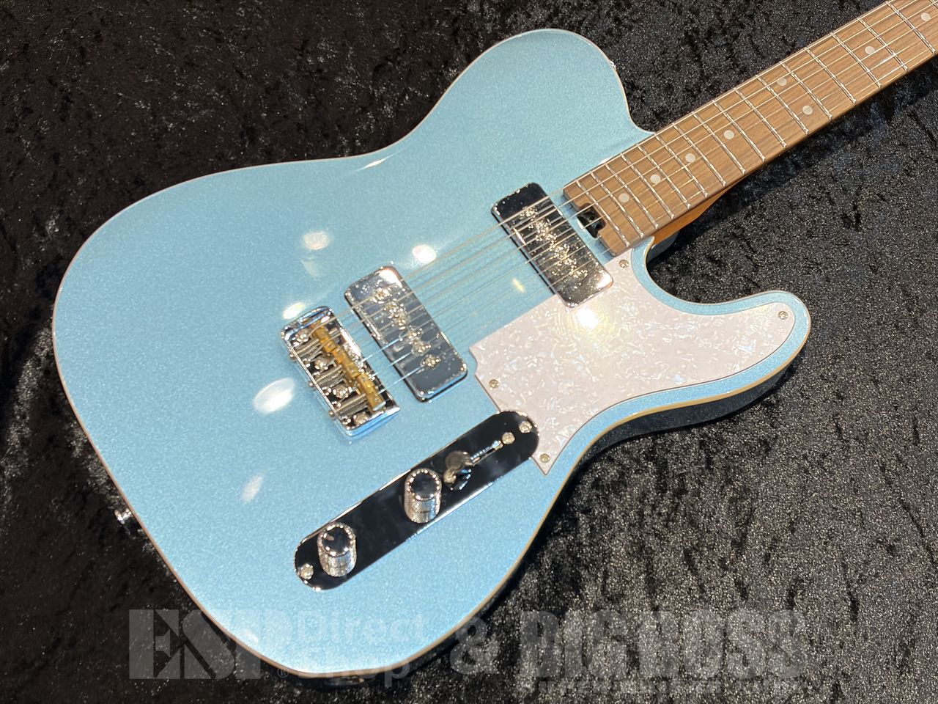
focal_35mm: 52
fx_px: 1409
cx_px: 469
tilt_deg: -64.7
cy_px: 352
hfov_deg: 36.8
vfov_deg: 28.0
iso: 250
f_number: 1.6
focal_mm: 5.96
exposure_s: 1/40
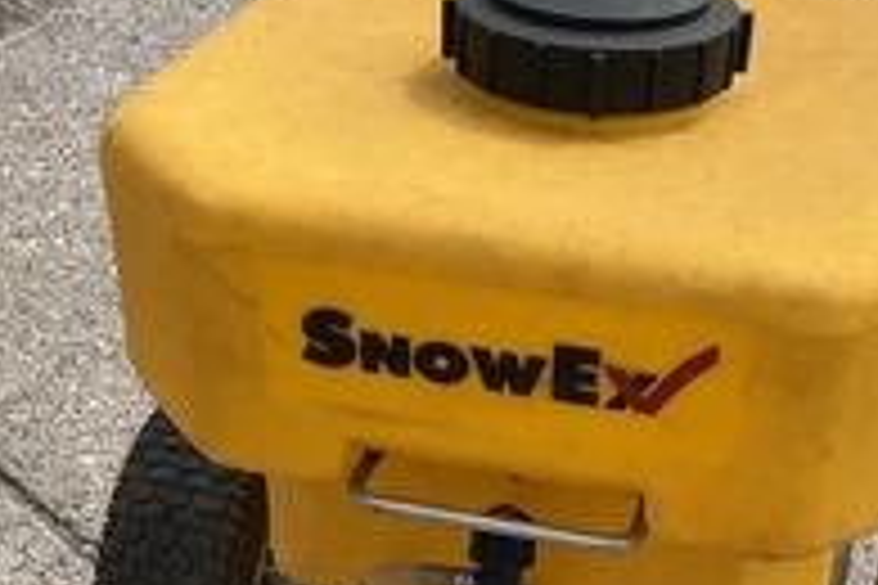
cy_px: 387
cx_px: 518
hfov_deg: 32.3
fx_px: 1512
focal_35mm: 62
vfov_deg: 21.8
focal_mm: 3
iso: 25
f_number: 1.8
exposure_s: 1/1076
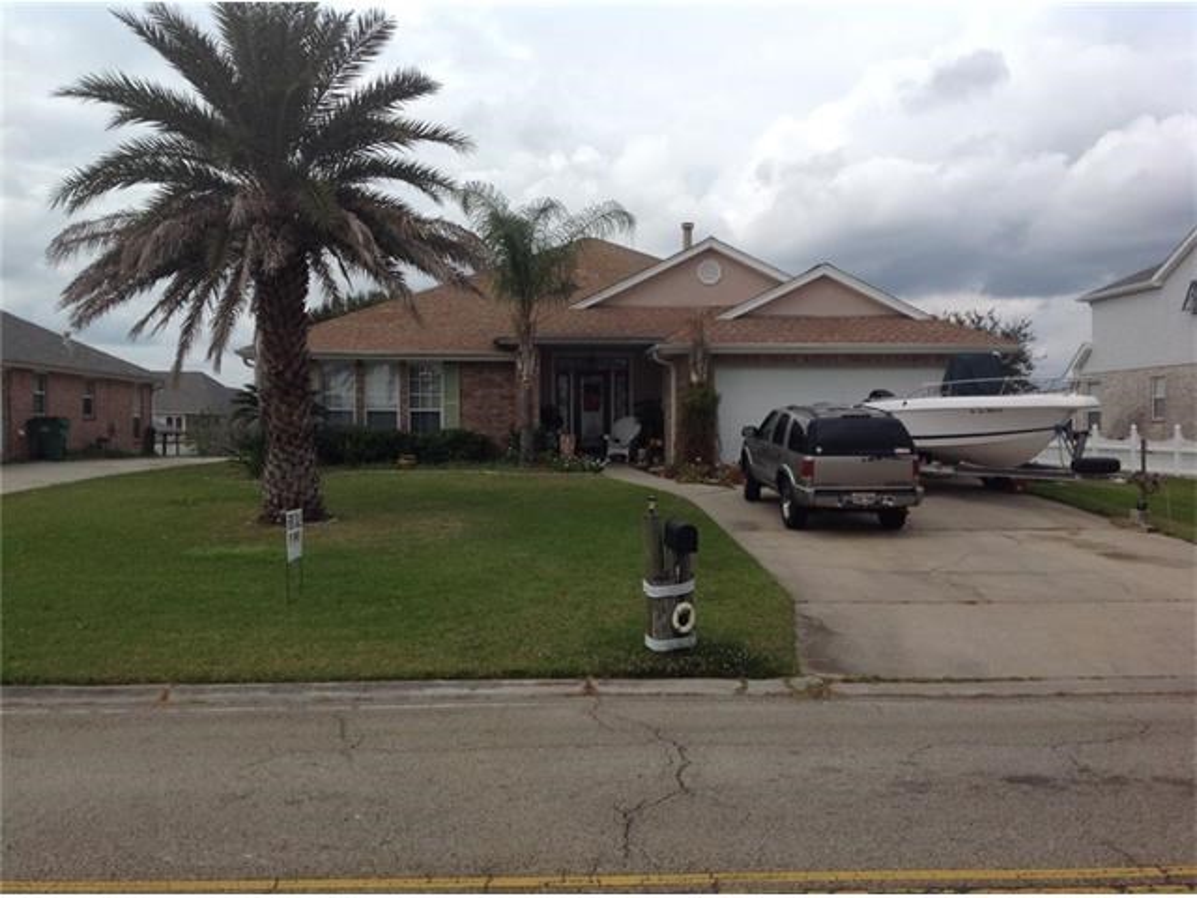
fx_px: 1210
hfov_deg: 52.6
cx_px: 598
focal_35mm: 35
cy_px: 449
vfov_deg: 40.7
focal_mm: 4.28
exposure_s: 1/2160
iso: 50
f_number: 2.4
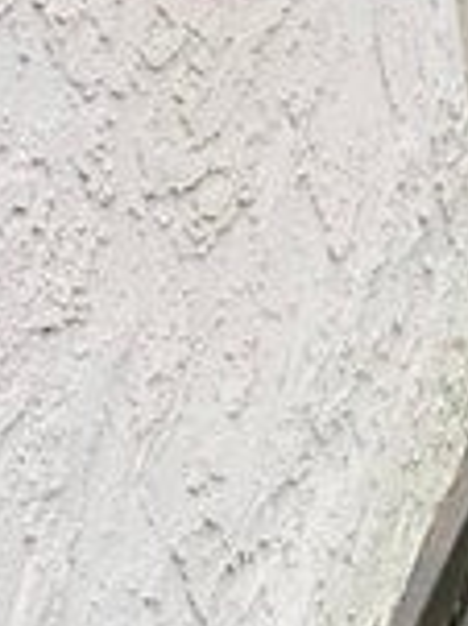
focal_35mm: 102
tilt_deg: -18.3
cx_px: 812
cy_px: 4
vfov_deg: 18.8
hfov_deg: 13.2
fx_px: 1841
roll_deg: +4.1
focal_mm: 6.76
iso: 80
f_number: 1.78
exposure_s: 1/1464
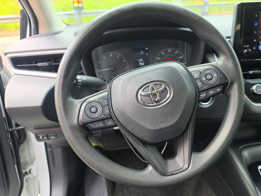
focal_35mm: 27
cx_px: 151
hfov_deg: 64.9
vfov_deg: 51.3
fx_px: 204
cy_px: 106
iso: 19
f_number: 1.4
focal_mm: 6.5
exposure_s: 1/119
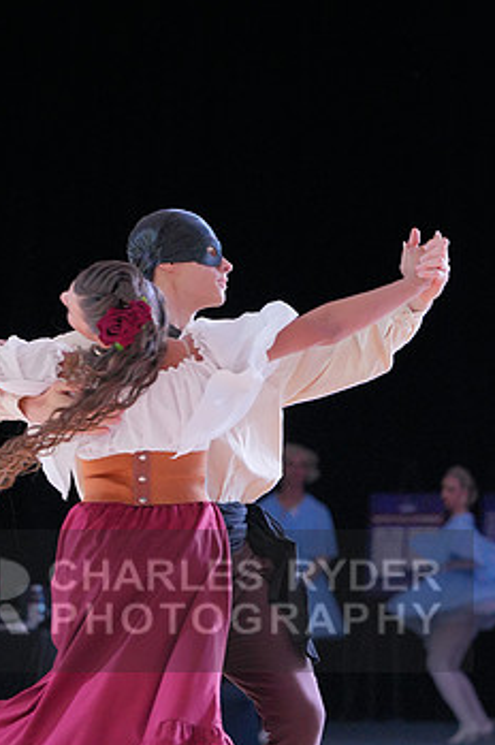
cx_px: 180
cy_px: 602
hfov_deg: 5.0
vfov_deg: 7.5
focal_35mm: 273
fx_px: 5641
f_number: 5.6
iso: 5000
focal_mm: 164
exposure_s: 1/400
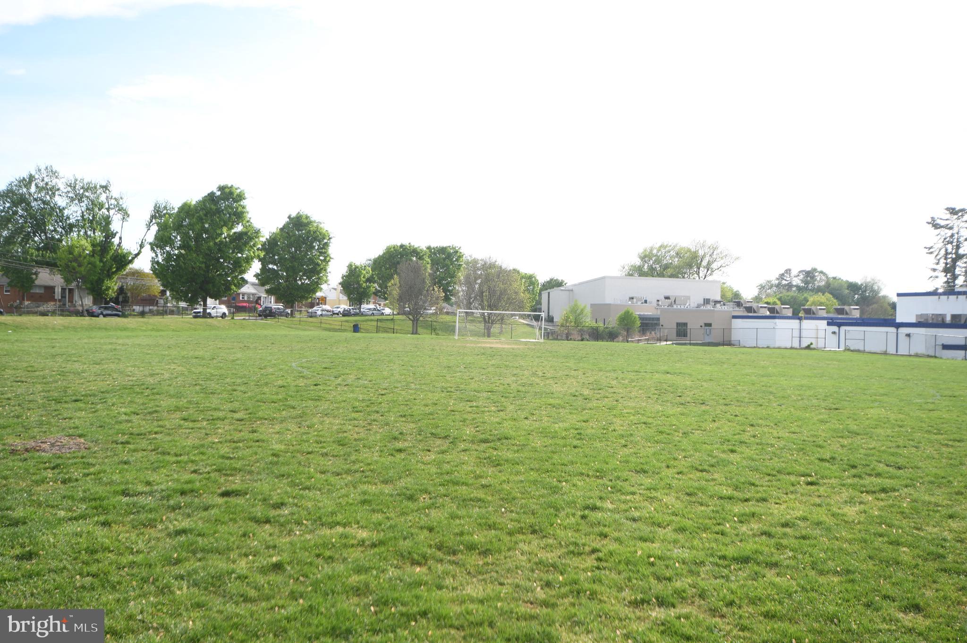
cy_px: 322
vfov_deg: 43.6
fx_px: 805
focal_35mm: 30
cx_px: 484
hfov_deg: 62.0
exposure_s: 1/250
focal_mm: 20
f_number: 8
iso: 200
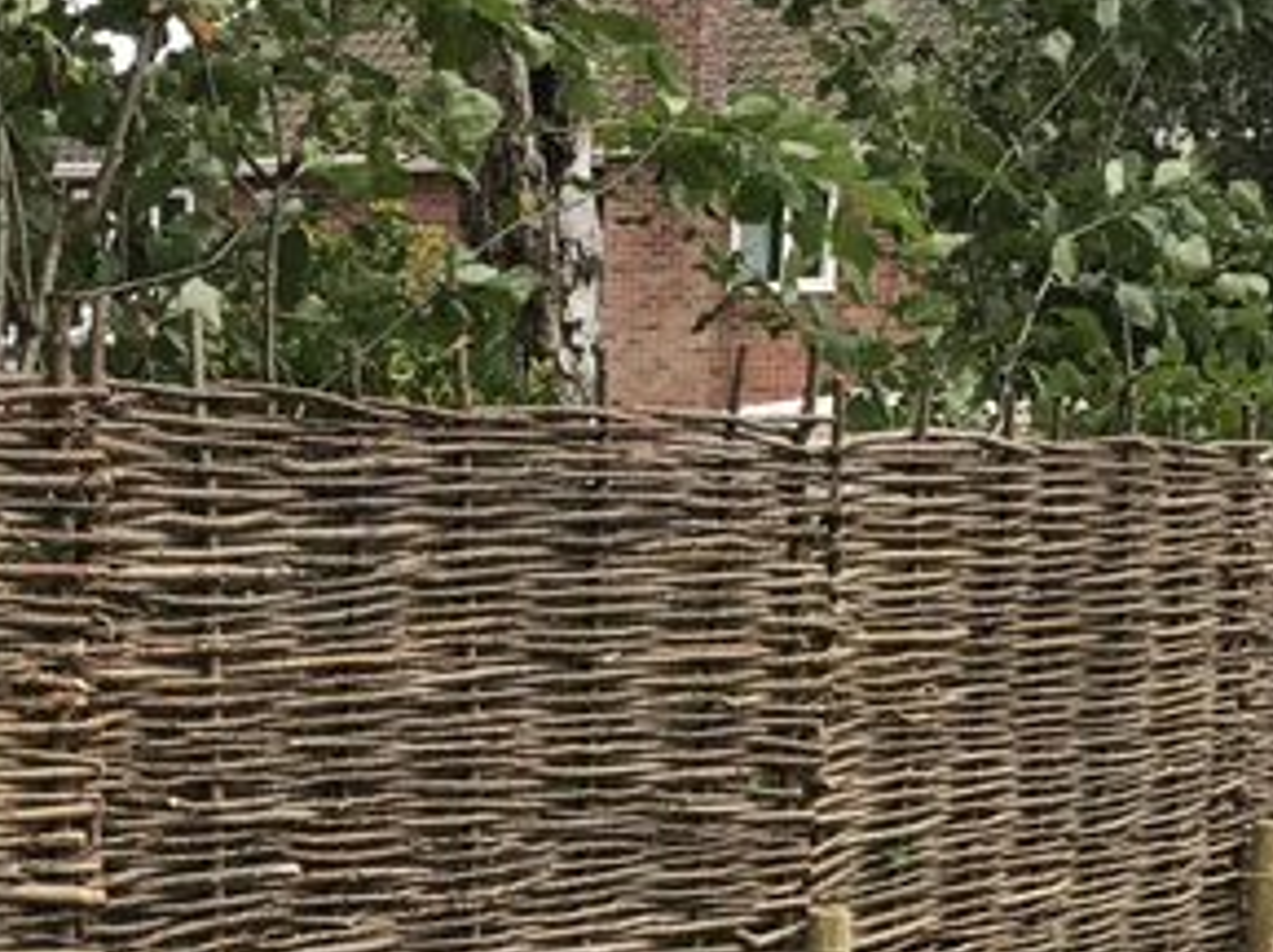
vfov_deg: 14.9
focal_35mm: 97
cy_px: 970
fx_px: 3563
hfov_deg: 20.2
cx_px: 392
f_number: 1.8
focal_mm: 3.99
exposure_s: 1/488
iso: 20
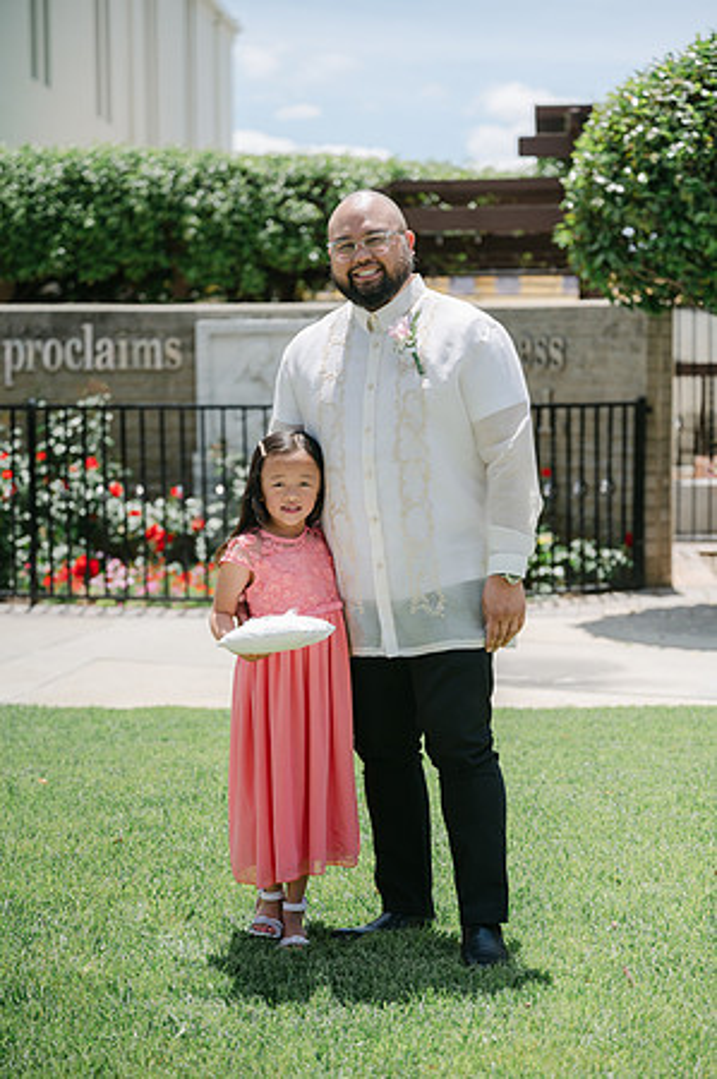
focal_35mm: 70
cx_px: 358
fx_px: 2096
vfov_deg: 28.9
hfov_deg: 19.4
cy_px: 540
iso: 100
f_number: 2.8
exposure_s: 1/5000
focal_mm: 70
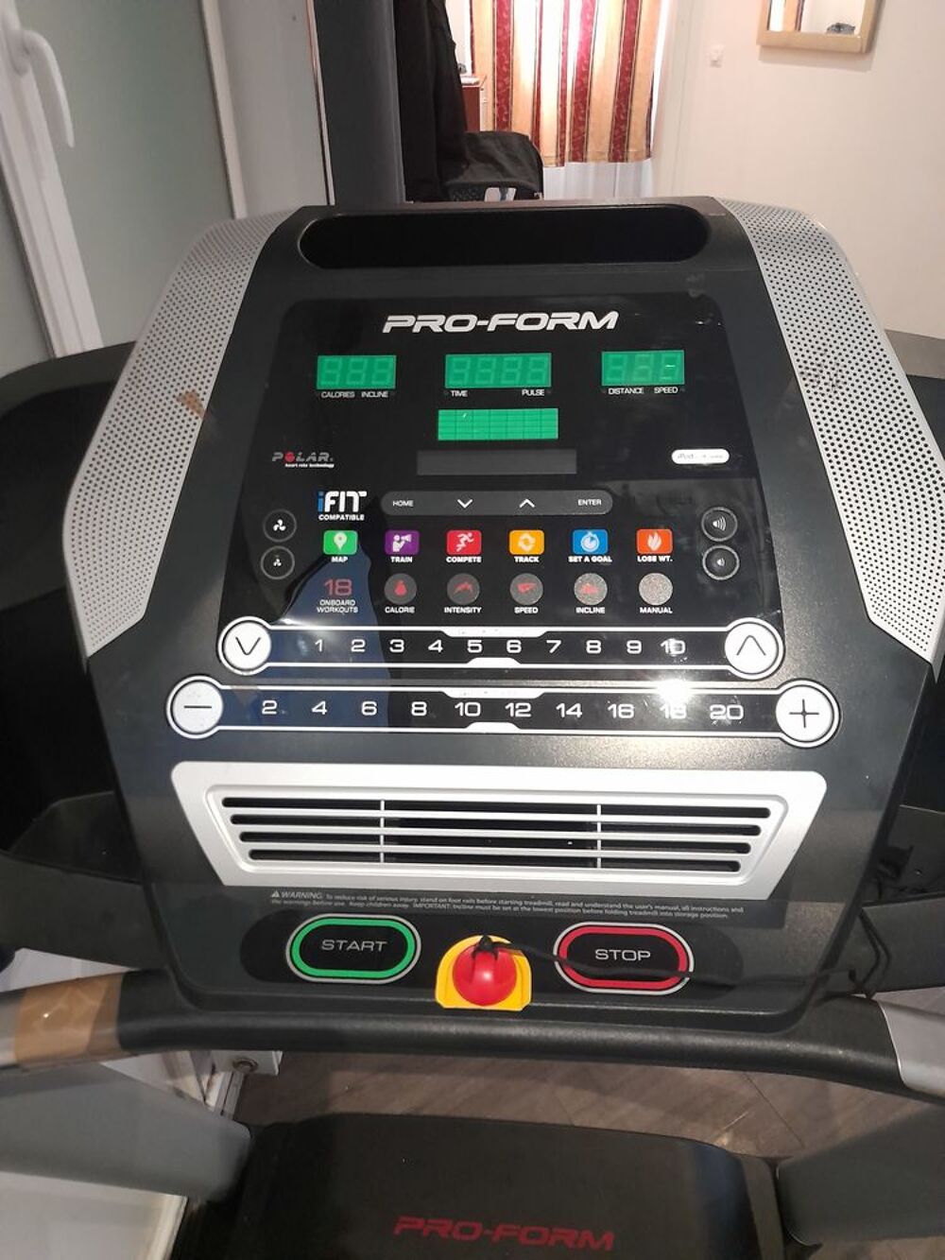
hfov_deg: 54.9
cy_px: 630
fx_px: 910
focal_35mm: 25
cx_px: 472
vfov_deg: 69.4
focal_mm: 4.6
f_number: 2
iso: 800
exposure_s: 1/25
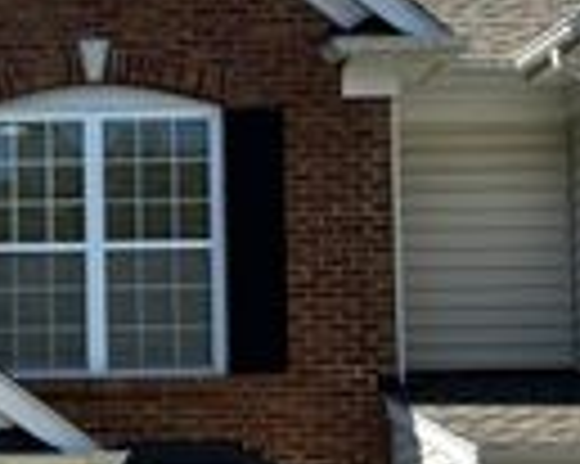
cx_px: -369
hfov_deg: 10.2
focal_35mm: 182
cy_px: 543
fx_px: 3122
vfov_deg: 8.4
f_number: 1.78
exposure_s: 1/2110
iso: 64
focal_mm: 6.86
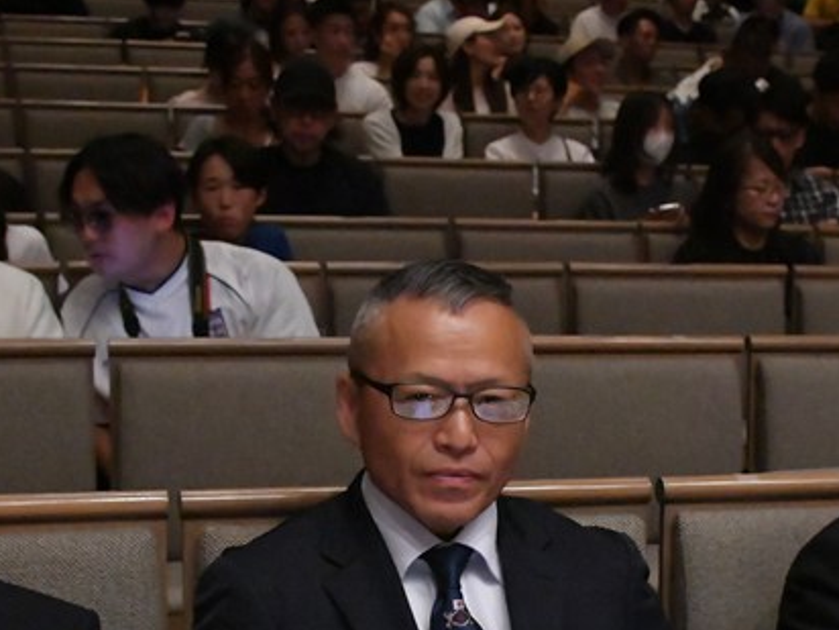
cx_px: 602
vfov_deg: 19.3
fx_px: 1842
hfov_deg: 25.4
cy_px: 473
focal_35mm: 76
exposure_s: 1/400
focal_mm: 28
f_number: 5.6
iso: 16000
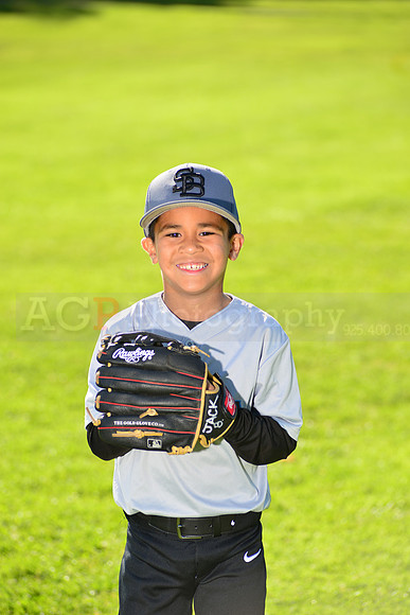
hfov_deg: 9.5
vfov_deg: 14.2
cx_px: 205
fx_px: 2475
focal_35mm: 145
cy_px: 308
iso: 100
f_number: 5
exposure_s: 1/250
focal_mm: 145
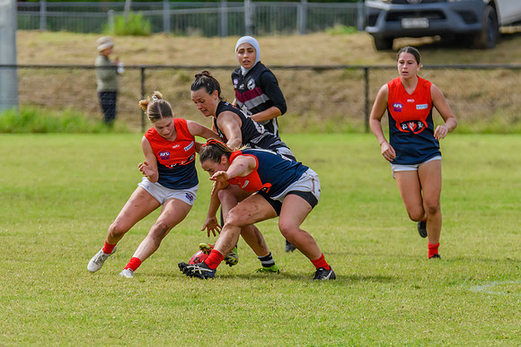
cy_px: 235
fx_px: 10515
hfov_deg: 2.8
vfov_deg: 1.9
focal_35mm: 726
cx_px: 233
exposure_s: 1/2000
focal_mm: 360
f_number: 6
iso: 800
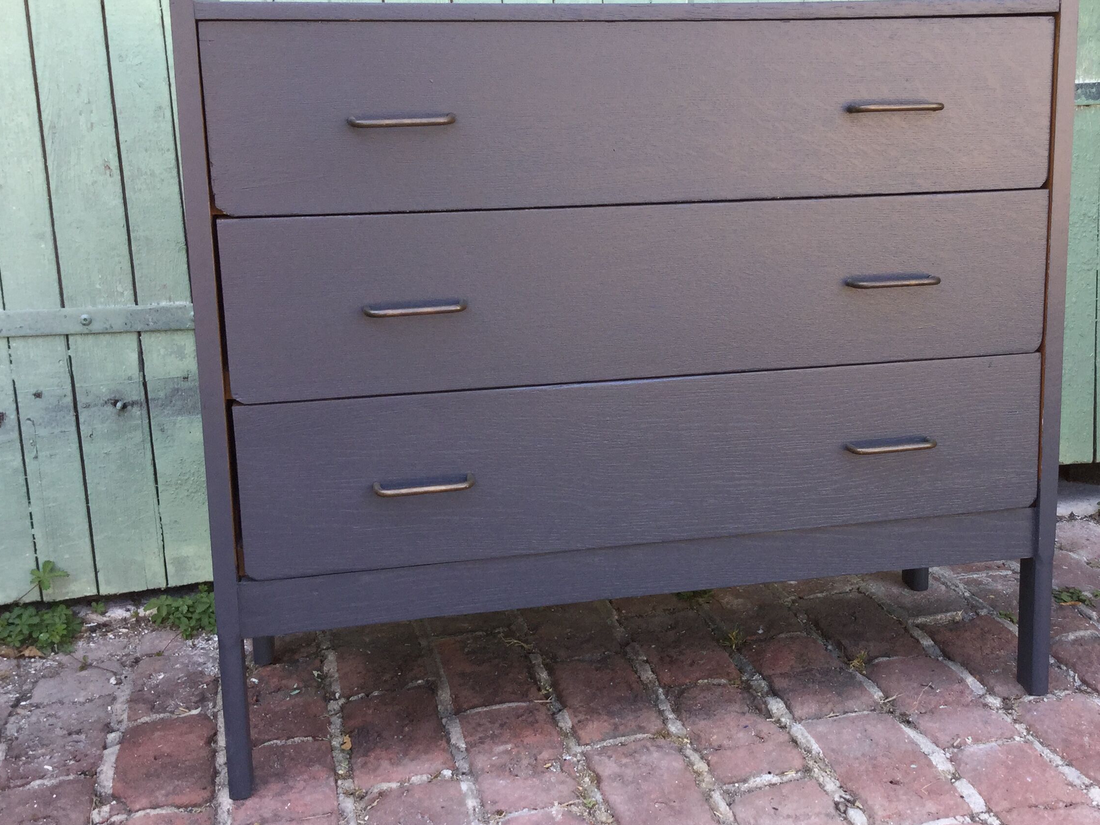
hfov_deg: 41.8
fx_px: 1430
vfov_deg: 32.2
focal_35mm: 45
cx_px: 686
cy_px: 379
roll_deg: +1.3
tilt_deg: -12.0
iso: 32
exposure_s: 1/100
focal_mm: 3.3
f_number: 2.4
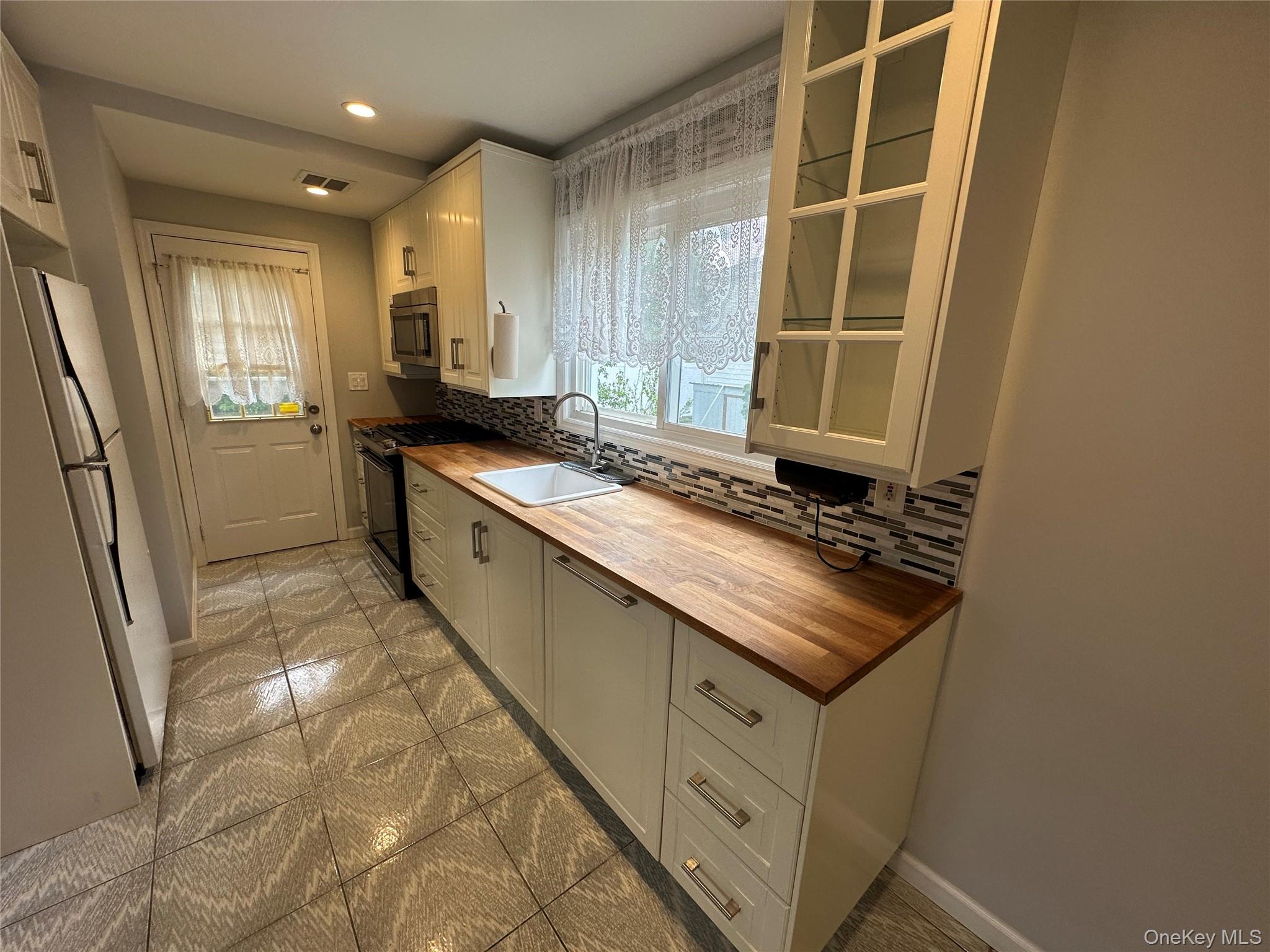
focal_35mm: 14
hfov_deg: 102.1
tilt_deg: -13.4
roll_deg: -2.2
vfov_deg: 85.7
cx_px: 635
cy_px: 476
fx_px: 514
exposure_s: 1/120
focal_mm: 2.22
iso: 64
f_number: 2.2
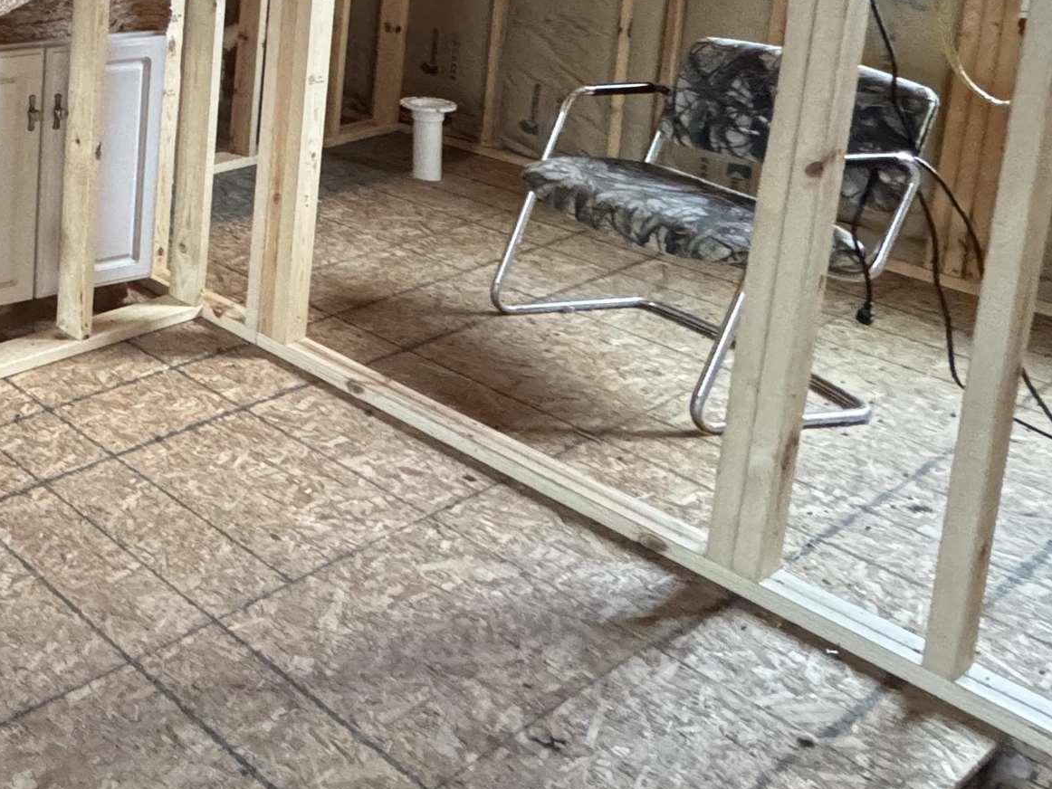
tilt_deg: -8.6
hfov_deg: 35.9
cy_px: -68
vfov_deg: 33.9
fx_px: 1125
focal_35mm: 37
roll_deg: -0.2
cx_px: -280
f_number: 2.2
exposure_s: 1/60
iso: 800
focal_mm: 2.22
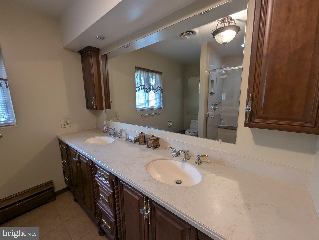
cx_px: 160
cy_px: 120
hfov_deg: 106.1
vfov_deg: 90.1
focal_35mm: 13
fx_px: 120
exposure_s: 1/24
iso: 99
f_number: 2.2
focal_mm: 1.95
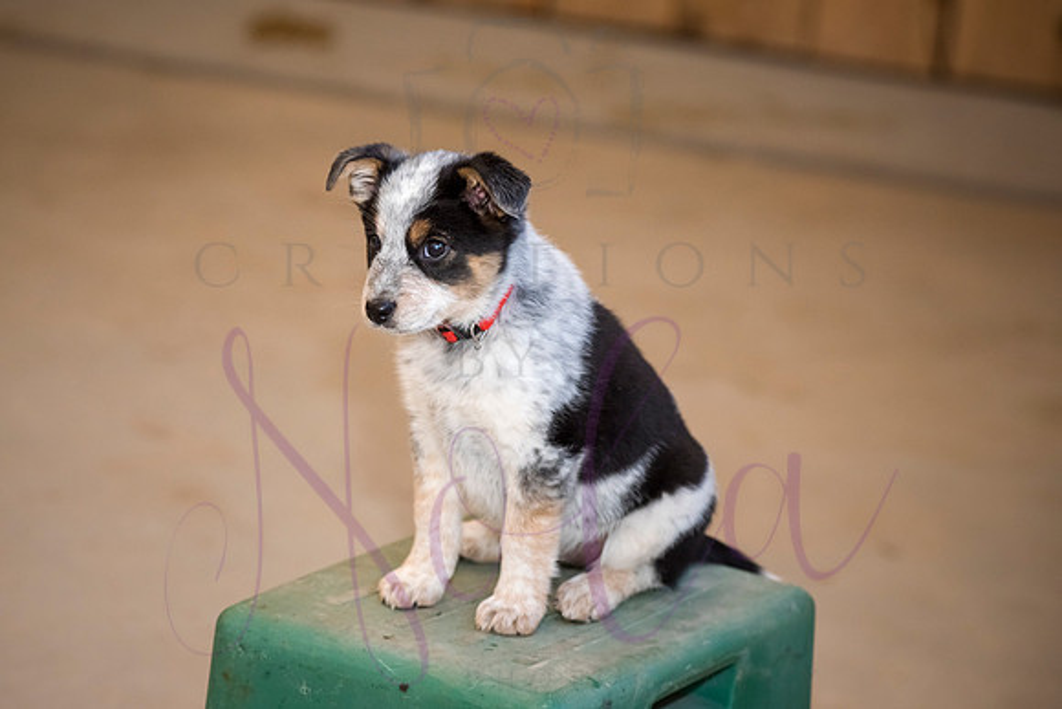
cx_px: 480
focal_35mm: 122
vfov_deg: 11.2
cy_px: 330
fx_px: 3614
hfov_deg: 16.7
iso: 800
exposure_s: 1/400
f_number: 4
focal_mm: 105
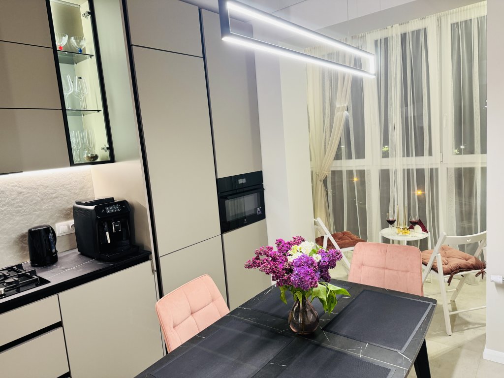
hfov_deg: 71.6
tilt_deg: -7.2
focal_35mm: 24
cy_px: 189
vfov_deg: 56.8
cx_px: 252
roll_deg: +4.5
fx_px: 349
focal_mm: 6.76
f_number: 1.78
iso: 200
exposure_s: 1/50
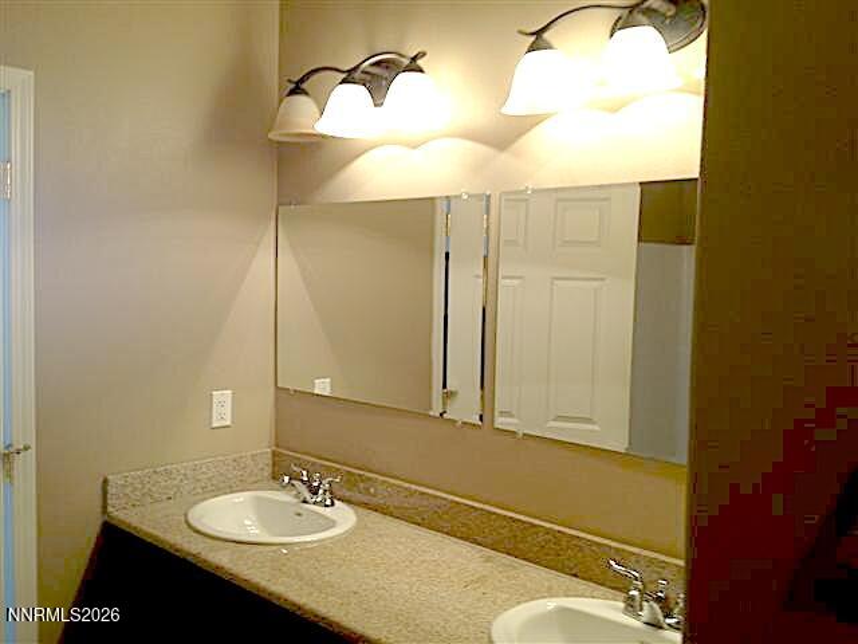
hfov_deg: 52.6
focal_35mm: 35
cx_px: 429
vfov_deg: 40.7
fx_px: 868
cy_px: 322
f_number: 2.4
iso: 50
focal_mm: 4.28
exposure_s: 1/20
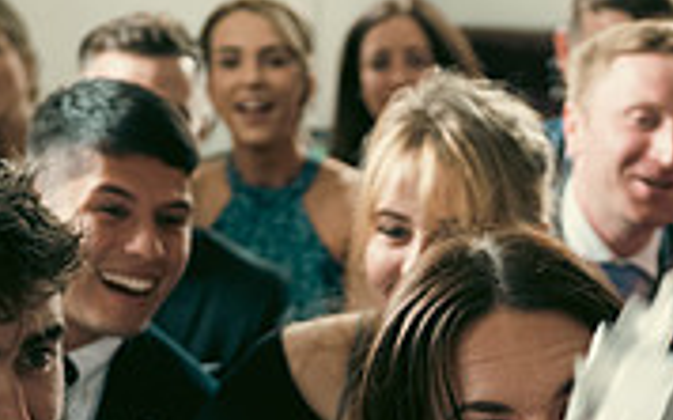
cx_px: 510
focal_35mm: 166
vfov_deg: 7.8
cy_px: 532
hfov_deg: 12.6
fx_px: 3043
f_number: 3.5
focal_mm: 50
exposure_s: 1/160
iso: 800
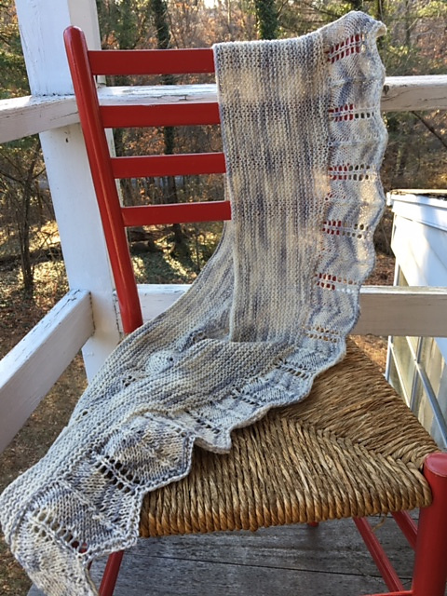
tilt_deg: -24.1
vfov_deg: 61.7
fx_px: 499
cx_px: 224
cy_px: 298
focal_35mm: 29
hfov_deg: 48.2
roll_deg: +2.2
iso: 25
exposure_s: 1/60
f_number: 2.2
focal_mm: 4.15
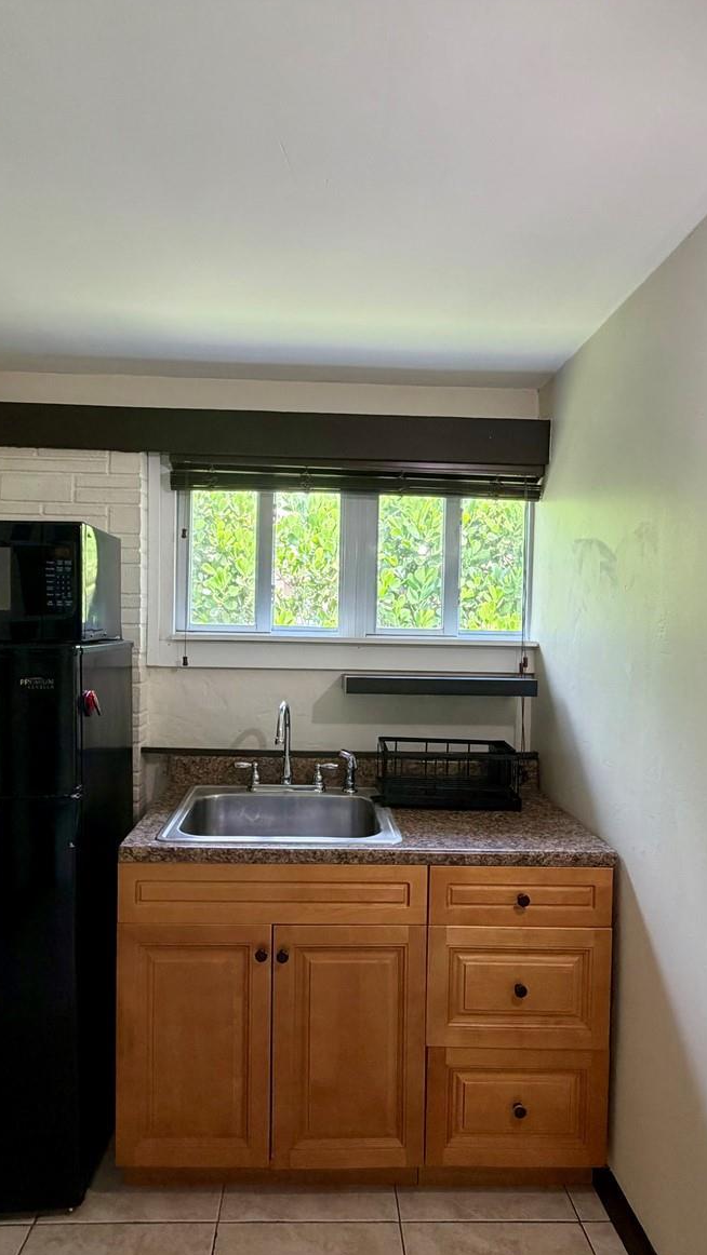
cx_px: 332
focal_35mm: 21
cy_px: 637
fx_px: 700
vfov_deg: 83.8
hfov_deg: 53.6
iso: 200
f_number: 2.2
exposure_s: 1/60
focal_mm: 2.22
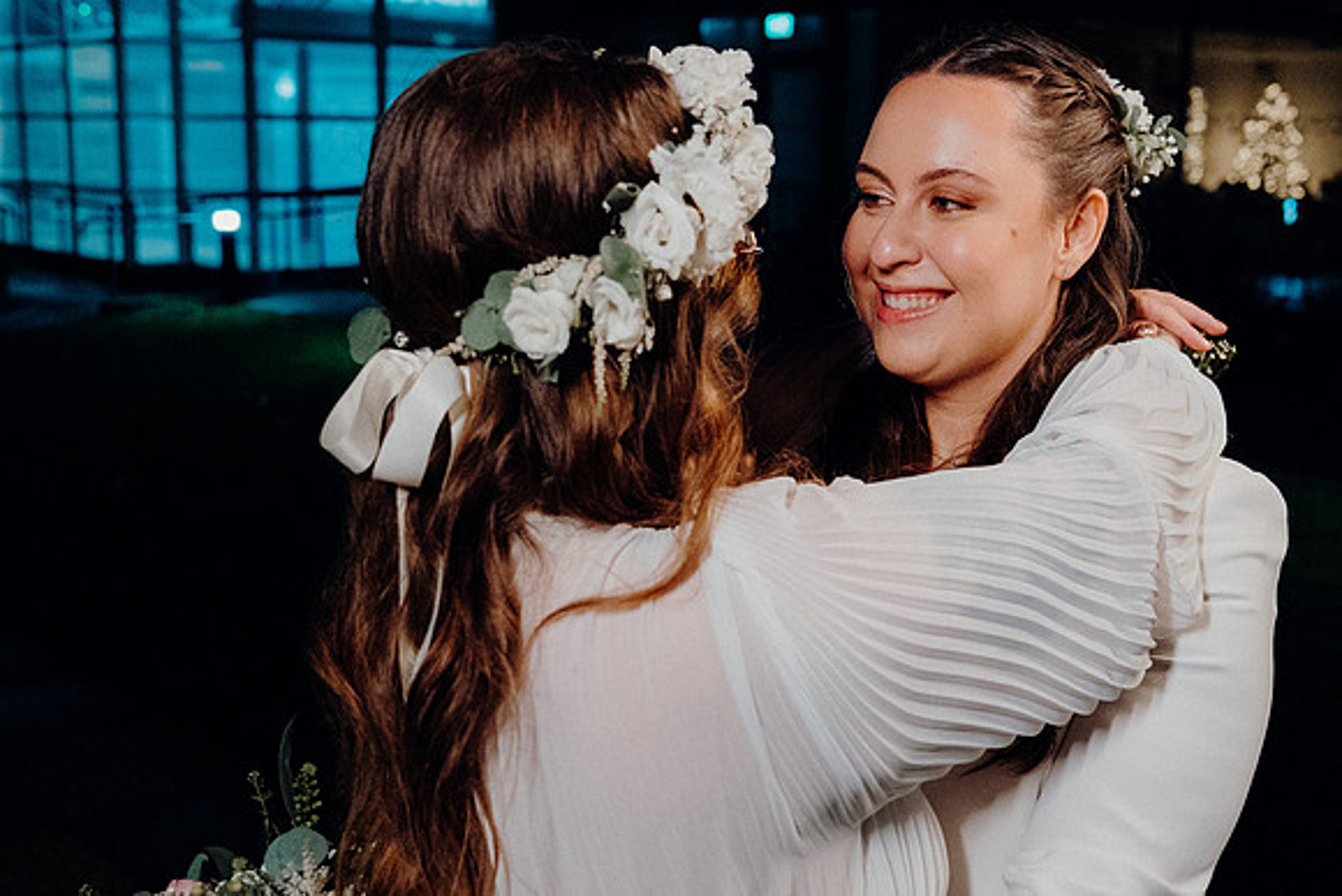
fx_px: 1678
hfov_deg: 43.6
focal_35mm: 45
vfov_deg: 29.9
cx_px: 671
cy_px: 448
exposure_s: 1/160
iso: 4000
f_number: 3.5
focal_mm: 30
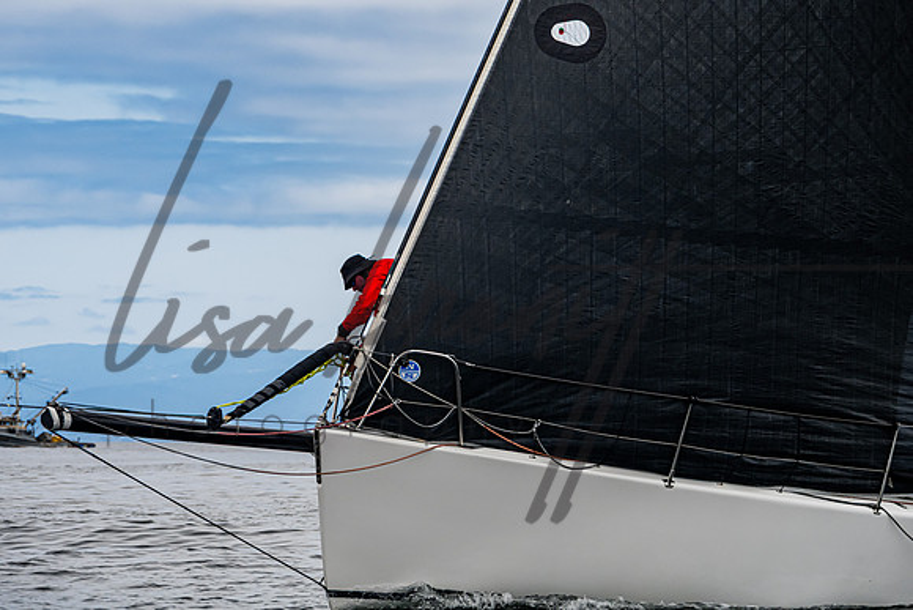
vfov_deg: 5.4
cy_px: 232
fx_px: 6456
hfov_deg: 8.1
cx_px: 420
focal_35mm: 255
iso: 640
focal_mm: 200
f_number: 8
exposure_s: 1/2000
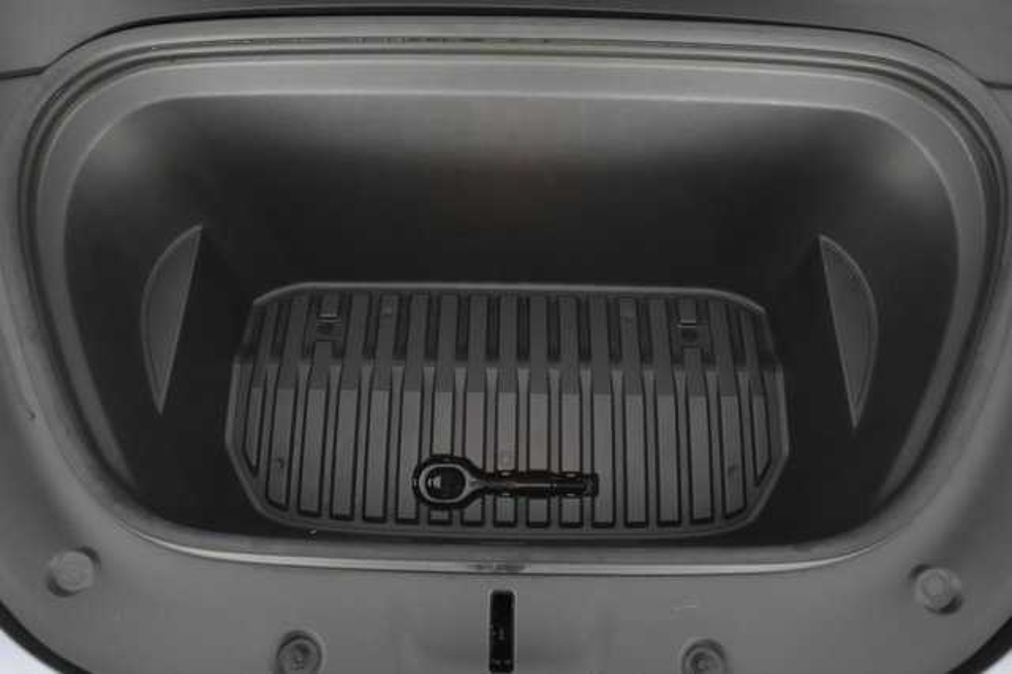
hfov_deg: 65.5
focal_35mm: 28
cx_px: 506
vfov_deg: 46.4
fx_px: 787
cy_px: 337
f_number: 4.5
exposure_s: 1/160
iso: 10000
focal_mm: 28
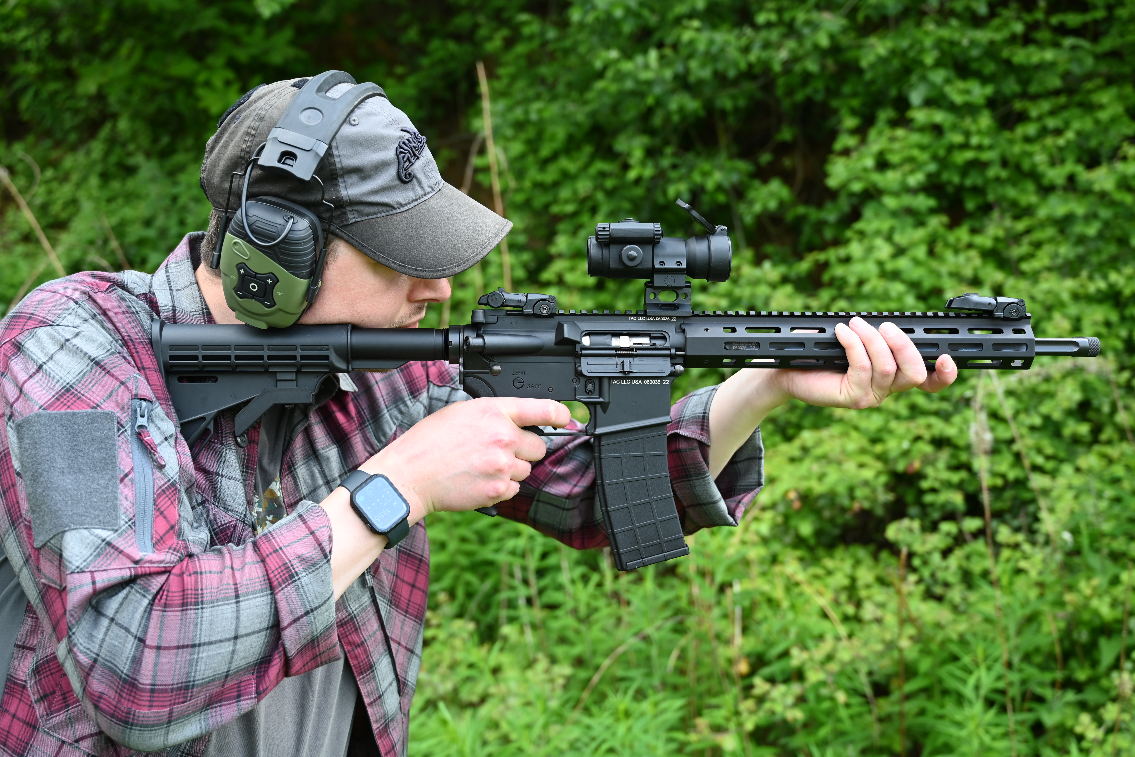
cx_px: 556
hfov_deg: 45.4
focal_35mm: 43
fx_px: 1356
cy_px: 370
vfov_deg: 31.2
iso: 220
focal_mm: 42
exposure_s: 1/250
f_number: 4
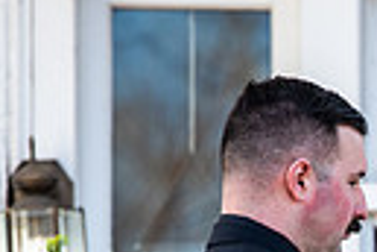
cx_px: 599
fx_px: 8733
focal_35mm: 834
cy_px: 420
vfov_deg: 1.6
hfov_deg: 2.5
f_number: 3.5
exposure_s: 1/400
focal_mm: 185
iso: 200
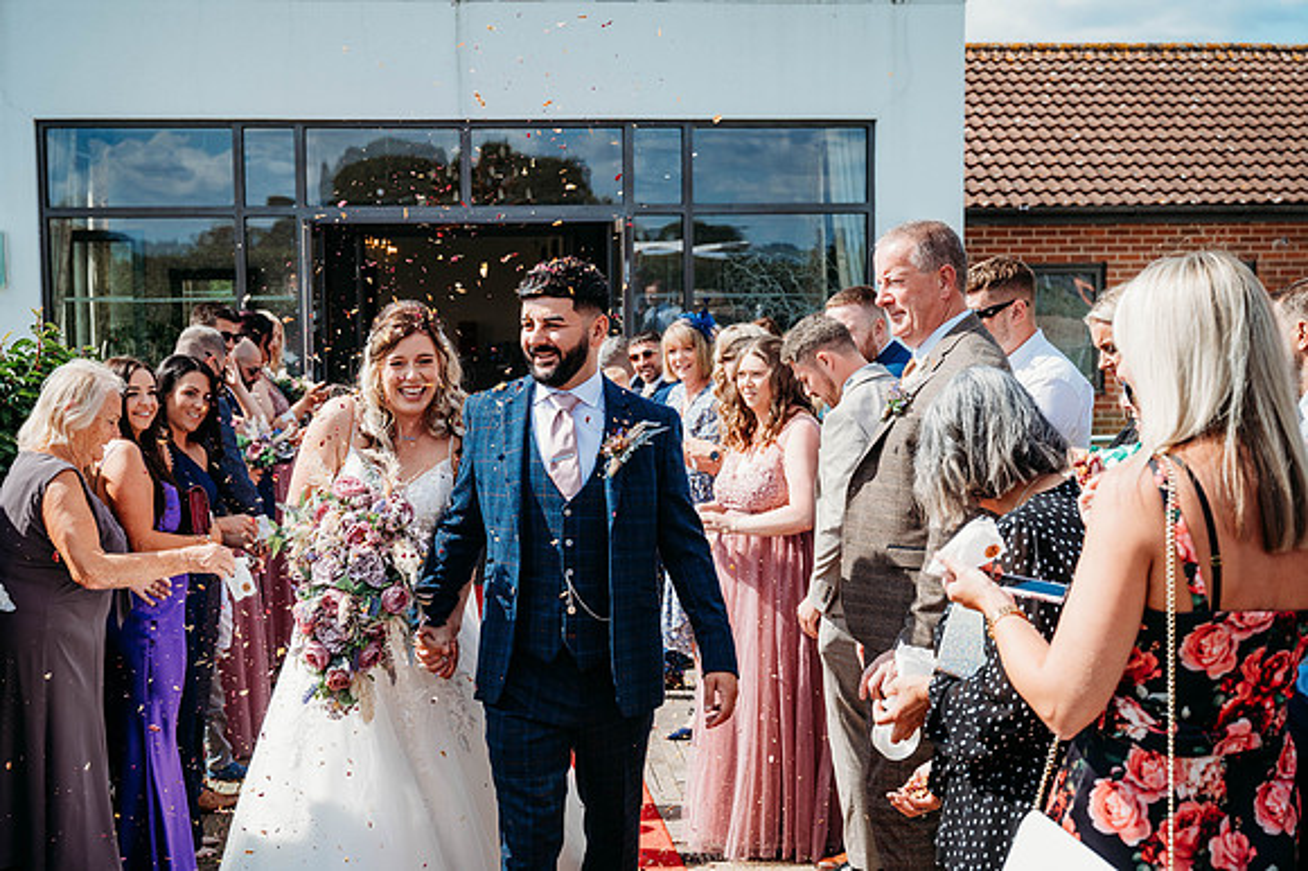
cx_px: 654
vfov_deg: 28.6
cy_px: 436
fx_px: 1707
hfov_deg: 41.9
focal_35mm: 47
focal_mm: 47
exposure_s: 1/800
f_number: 5
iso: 220
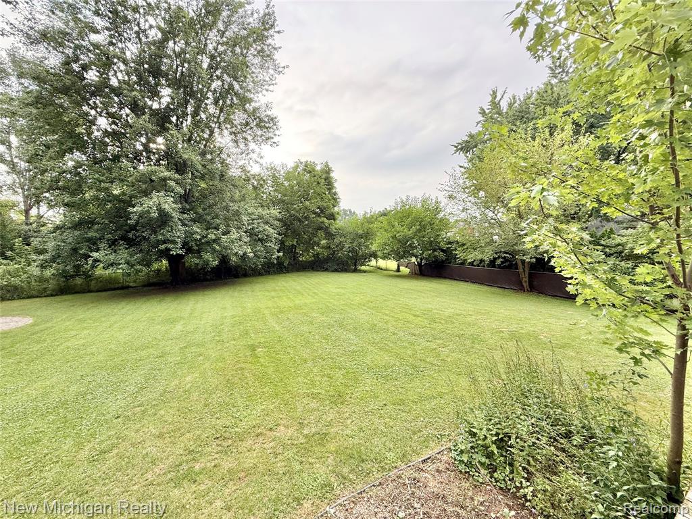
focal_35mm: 14
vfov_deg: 85.7
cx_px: 346
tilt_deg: -2.6
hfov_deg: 102.1
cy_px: 260
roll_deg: +1.3
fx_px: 280
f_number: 2.2
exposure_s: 1/257
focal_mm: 2.22
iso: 50
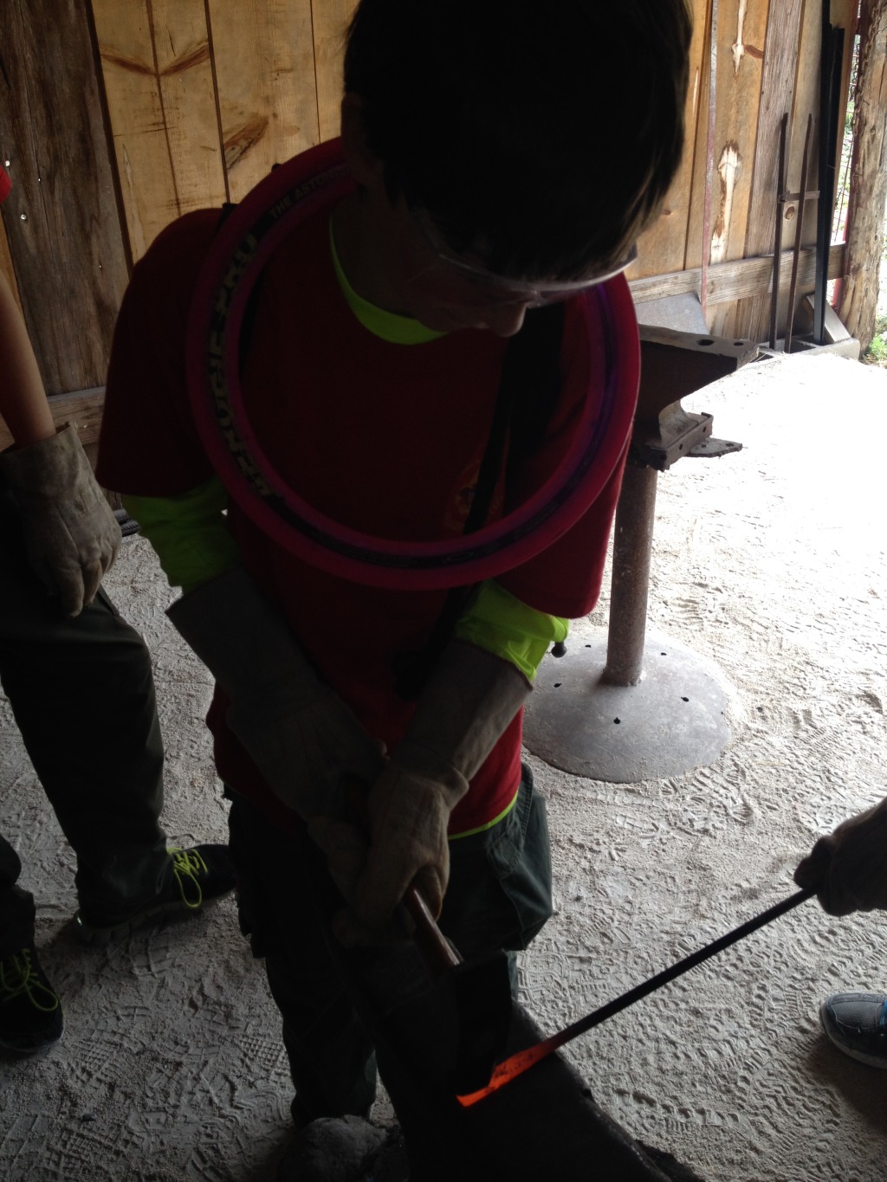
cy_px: 591
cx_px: 444
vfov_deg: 52.6
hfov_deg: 40.7
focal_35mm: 35
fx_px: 1196
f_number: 2.4
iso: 50
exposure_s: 1/120
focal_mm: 4.28
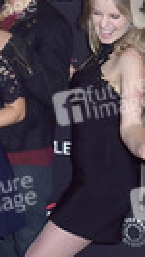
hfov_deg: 13.5
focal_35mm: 85
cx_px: -66
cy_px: 151
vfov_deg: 25.0
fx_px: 580
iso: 160
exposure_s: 1/250
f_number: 4
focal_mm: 24
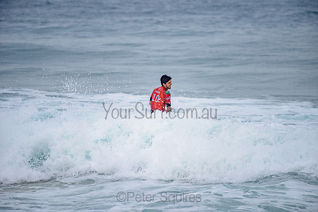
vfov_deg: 2.8
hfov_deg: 4.1
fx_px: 4417
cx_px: 159
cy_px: 106
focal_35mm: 500
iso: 220
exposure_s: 1/2000
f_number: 5.6
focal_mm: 500
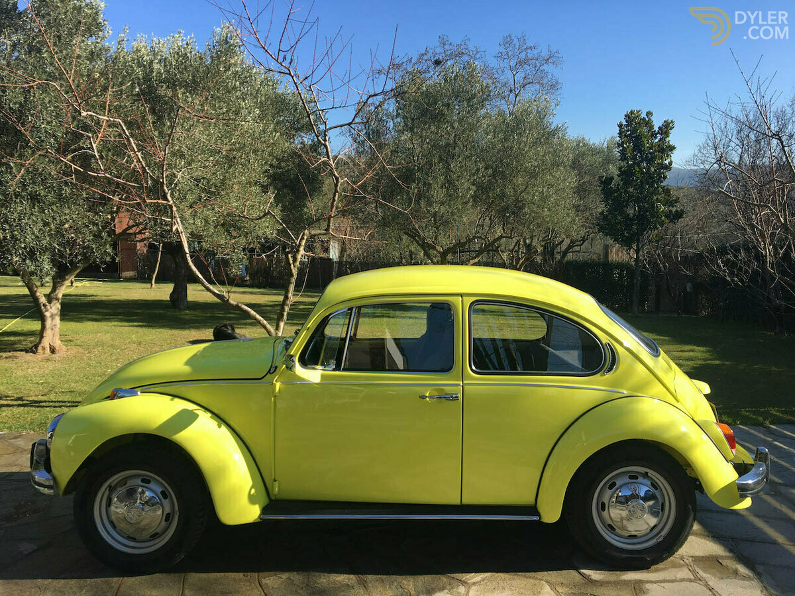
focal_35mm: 29
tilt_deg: -3.9
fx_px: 666
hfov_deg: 61.7
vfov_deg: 48.2
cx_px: 398
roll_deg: +0.8
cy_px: 298
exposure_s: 1/793
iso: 25
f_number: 2.2
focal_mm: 4.15
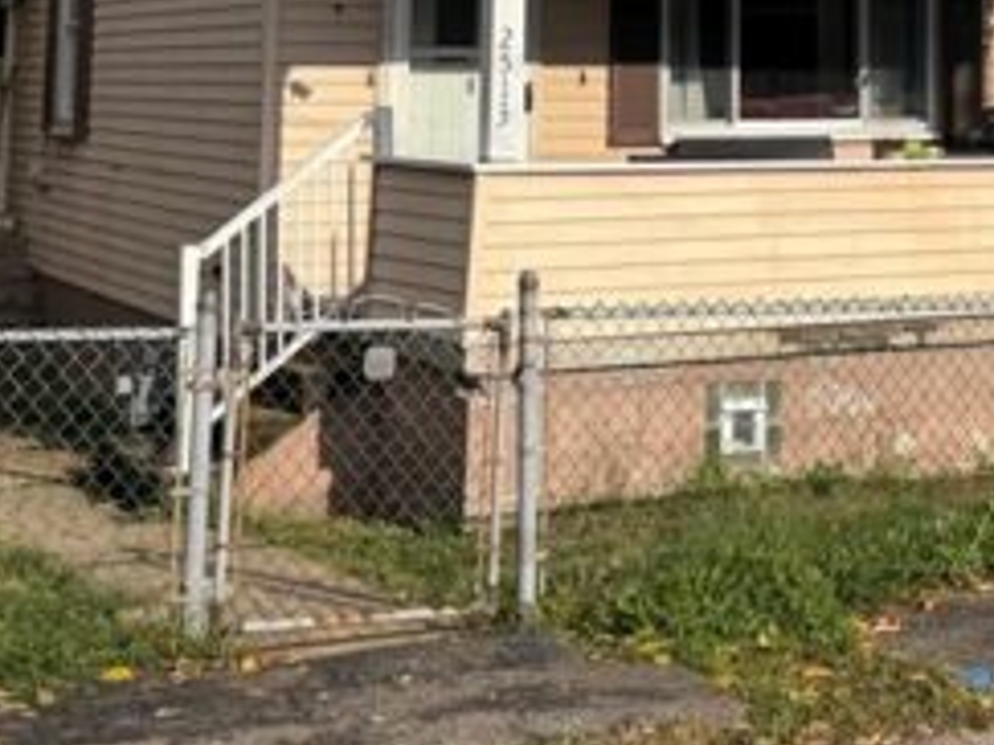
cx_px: 818
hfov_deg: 24.3
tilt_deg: +3.1
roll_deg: -0.1
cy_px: -188
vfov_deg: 17.6
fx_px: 2267
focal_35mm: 79
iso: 80
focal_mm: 6.76
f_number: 1.78
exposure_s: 1/7353
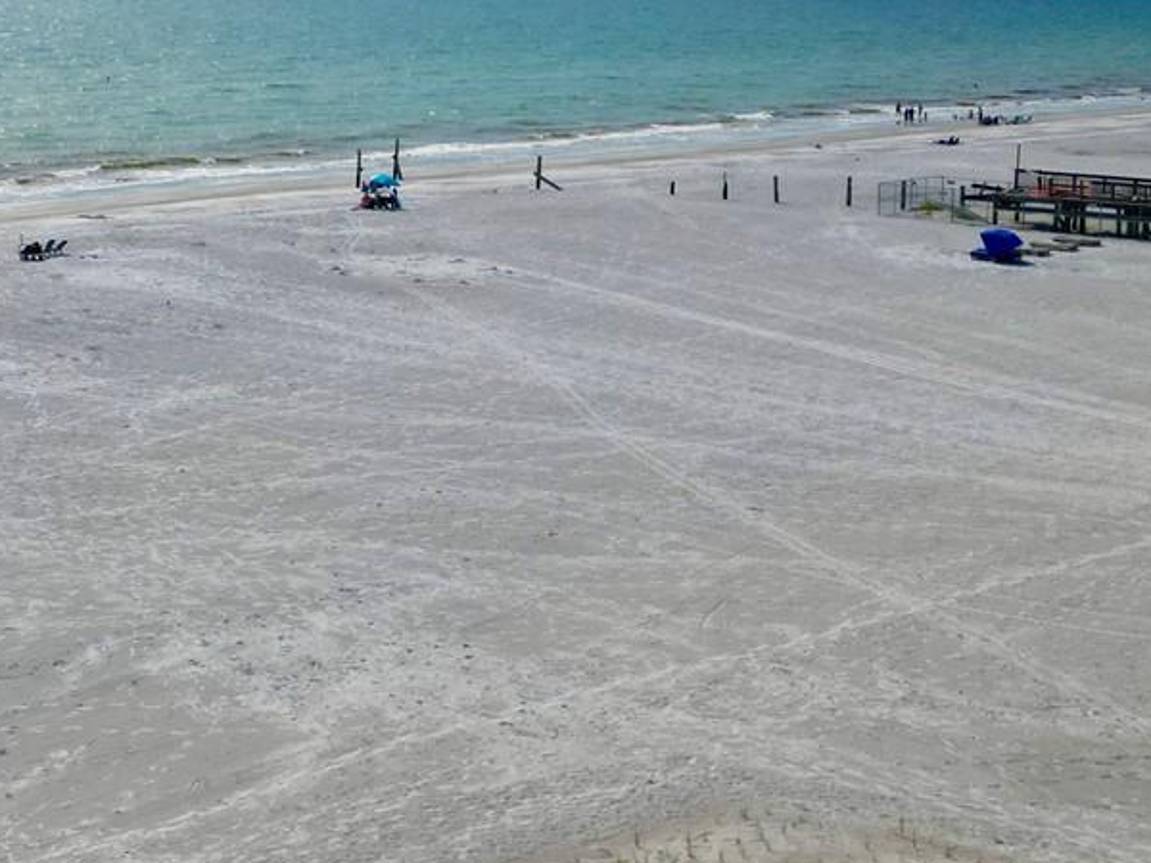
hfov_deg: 29.2
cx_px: 144
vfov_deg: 22.1
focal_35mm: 64
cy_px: 0
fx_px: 2128
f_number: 1.7
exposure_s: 1/8000
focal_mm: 6.72
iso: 110
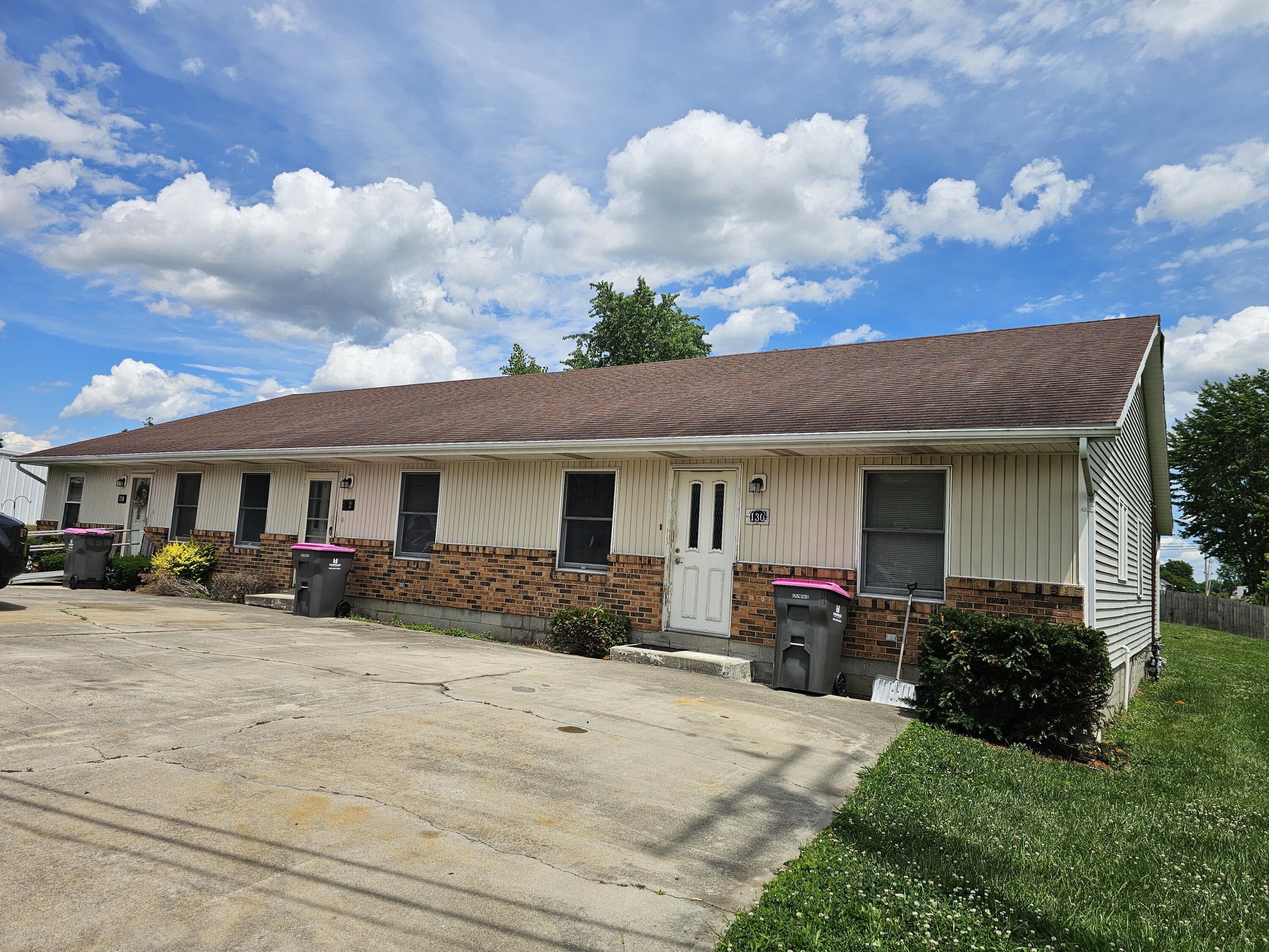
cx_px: 634
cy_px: 476
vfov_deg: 58.9
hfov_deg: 73.9
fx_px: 843
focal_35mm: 23
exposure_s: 1/1559
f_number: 1.7
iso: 10
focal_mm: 6.3
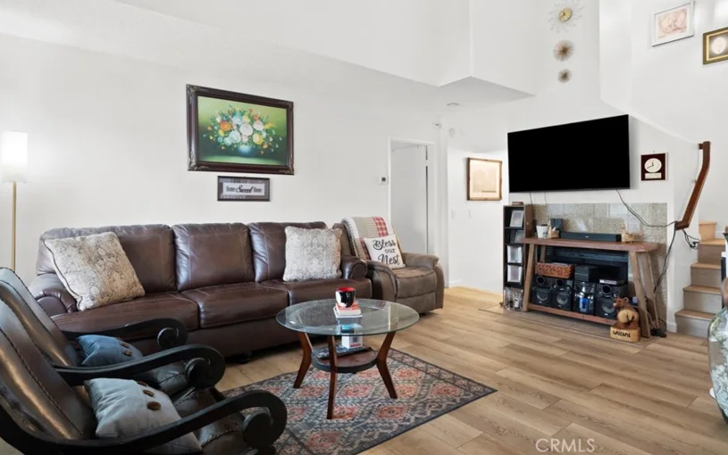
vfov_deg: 57.2
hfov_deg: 82.3
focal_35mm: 21
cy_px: 206
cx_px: 361
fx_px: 417
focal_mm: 20
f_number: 8
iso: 250
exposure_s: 2
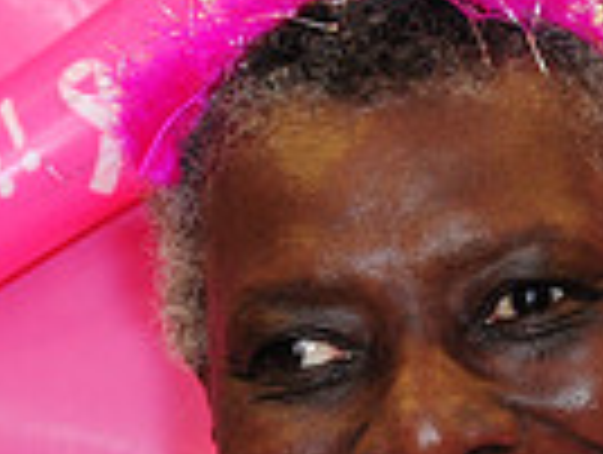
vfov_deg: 3.8
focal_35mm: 386
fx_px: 6736
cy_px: 712
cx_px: 436
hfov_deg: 5.1
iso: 640
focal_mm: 62
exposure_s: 1/60
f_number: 5.6
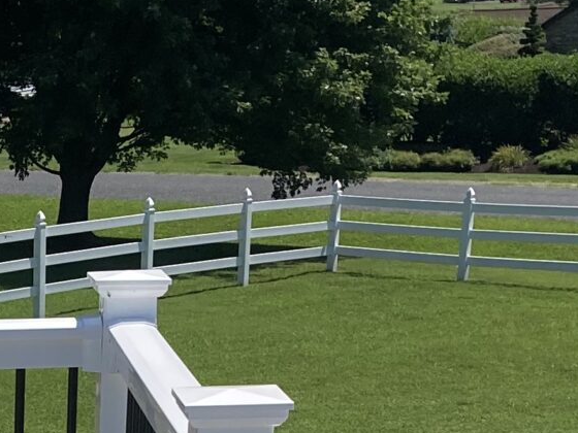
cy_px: 851
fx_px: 2137
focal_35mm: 128
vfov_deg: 10.7
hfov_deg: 14.5
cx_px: -252
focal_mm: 3.99
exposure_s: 1/2703
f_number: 1.8
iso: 20
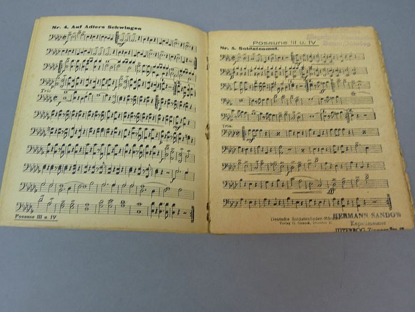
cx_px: 207
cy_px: 151
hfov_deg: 58.3
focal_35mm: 31
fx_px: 372
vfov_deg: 45.4
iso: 100
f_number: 2.8
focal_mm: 4.8
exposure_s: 1/30
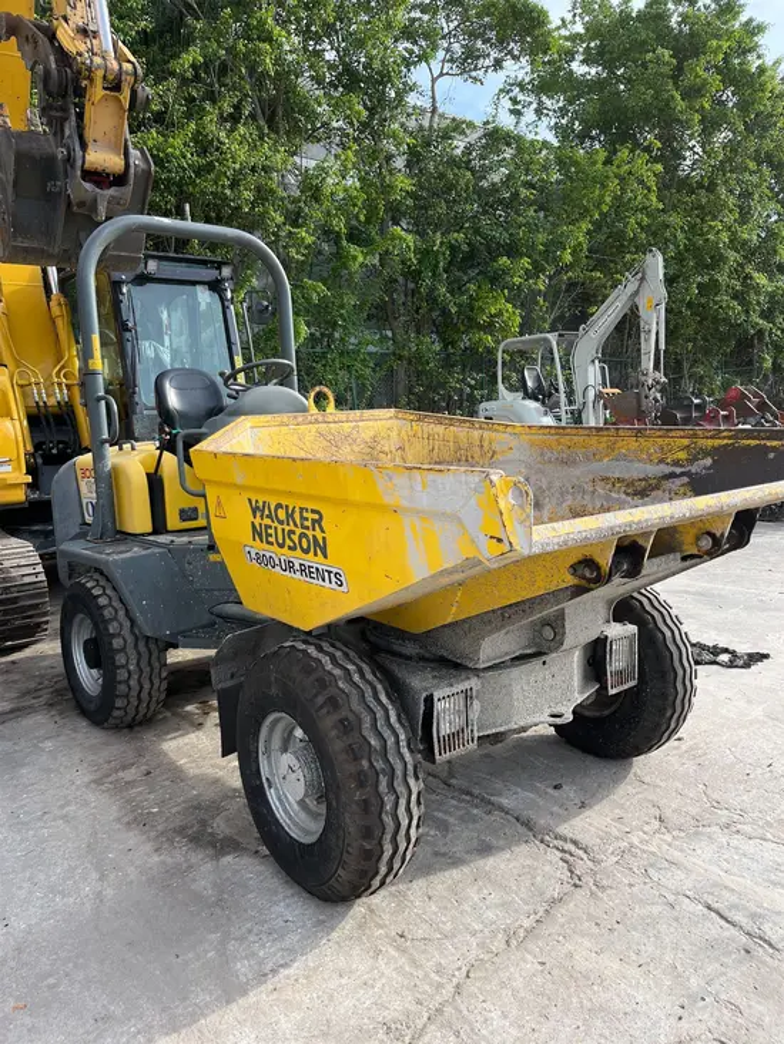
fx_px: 785
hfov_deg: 53.1
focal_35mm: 26
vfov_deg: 67.3
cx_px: 392
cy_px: 522
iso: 50
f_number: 1.6
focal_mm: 5.1
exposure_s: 1/871
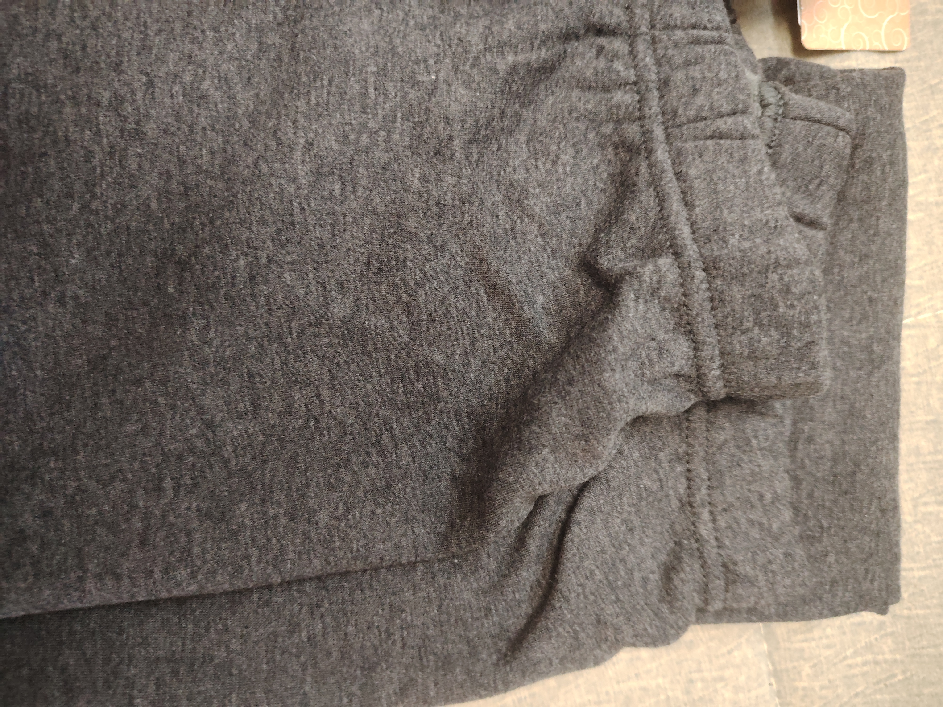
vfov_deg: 56.8
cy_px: 354
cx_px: 472
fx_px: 654
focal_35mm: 24
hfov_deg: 71.6
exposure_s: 1/80
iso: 7104
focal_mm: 5.25
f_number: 1.75
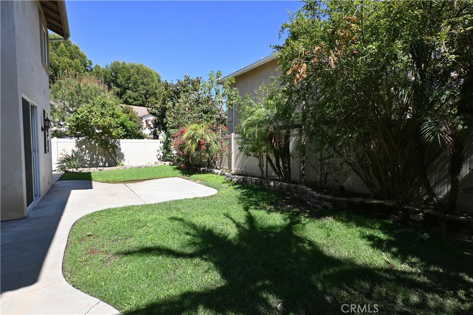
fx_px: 237
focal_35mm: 18
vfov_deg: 67.4
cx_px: 236
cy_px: 158
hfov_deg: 90.0
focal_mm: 12
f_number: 7.1
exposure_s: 1/200
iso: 100
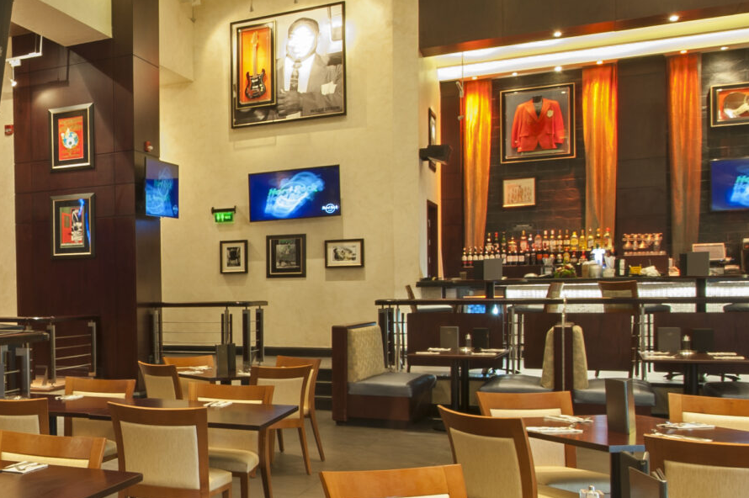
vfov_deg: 29.1
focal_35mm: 46
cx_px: -77
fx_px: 956
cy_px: 317
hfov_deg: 36.2
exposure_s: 15
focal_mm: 16
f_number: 16
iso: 100
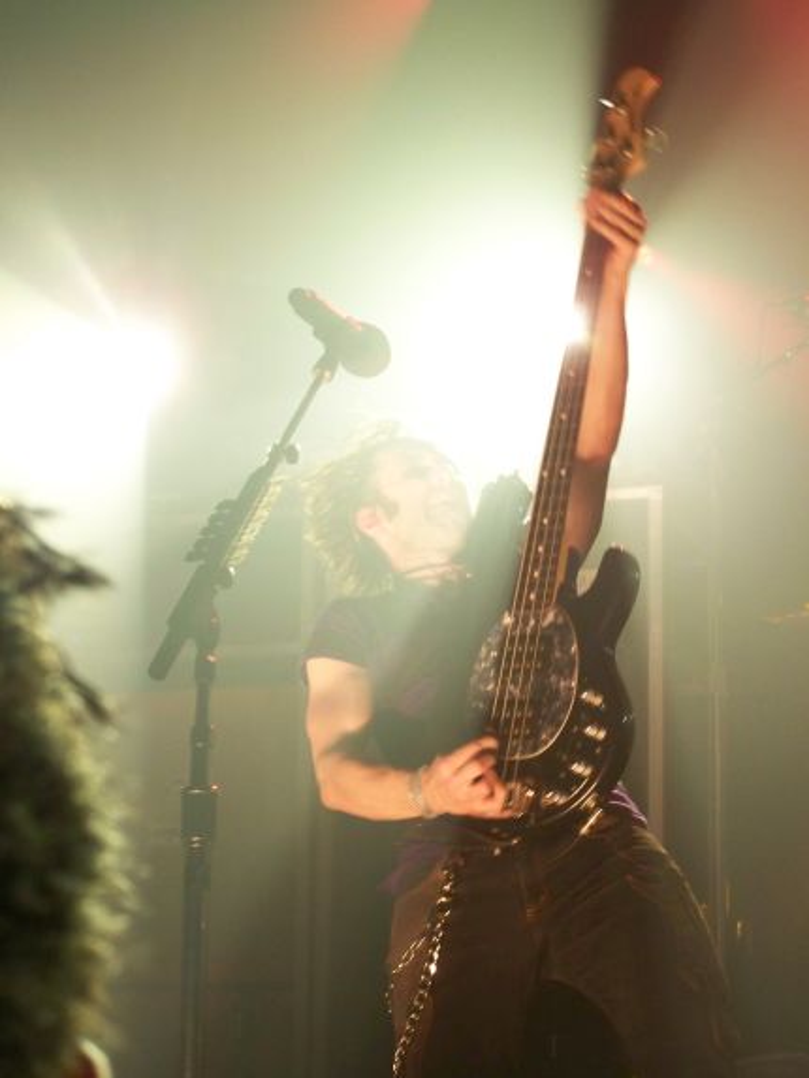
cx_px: 404
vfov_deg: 23.6
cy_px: 539
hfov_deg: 17.8
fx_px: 2585
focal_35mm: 83
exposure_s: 1/80
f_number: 3.2
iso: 200
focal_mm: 13.7
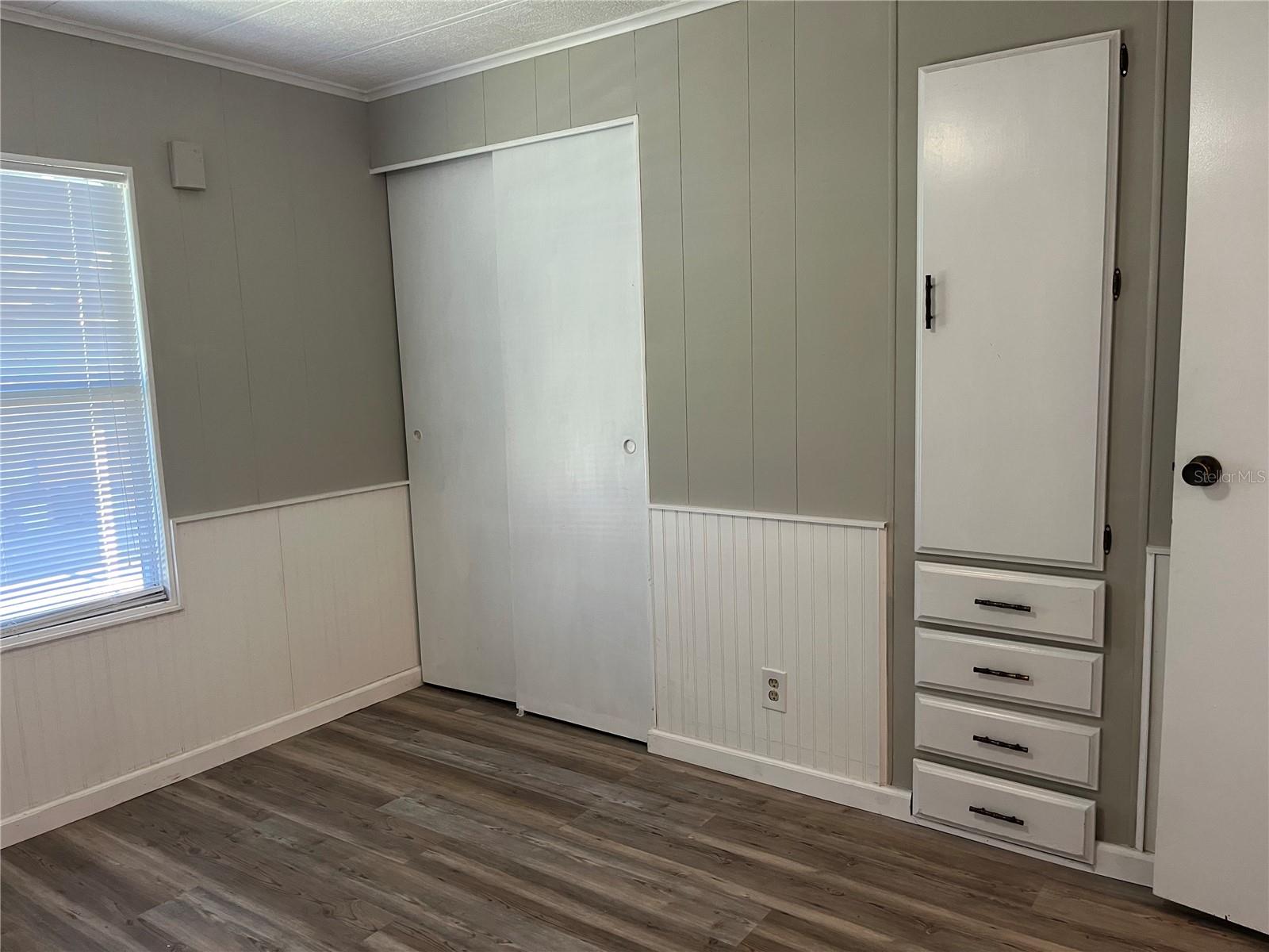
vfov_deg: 53.1
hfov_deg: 67.3
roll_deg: +1.9
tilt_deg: -8.0
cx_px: 634
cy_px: 476
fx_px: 953
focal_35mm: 26
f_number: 1.6
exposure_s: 1/60
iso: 100
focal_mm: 5.1
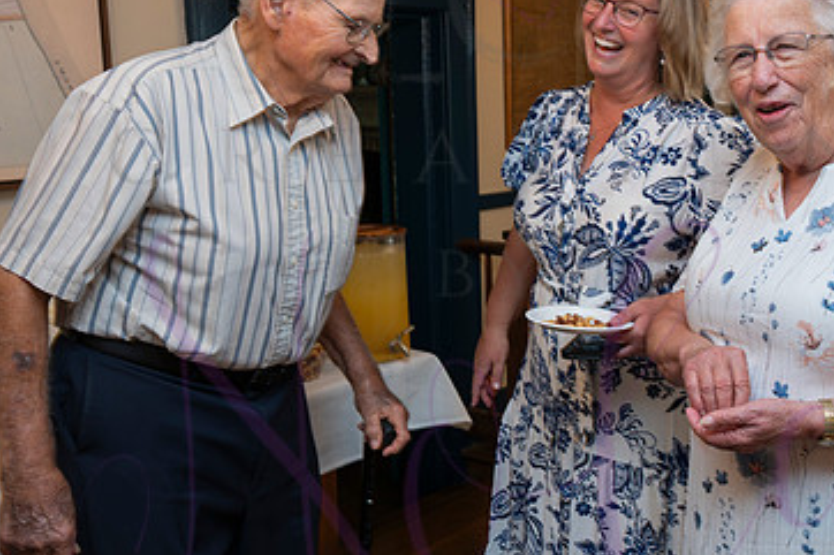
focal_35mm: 45
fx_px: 1042
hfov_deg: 42.9
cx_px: 565
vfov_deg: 29.8
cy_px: 247
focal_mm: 26
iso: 800
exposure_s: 1/60
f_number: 6.3
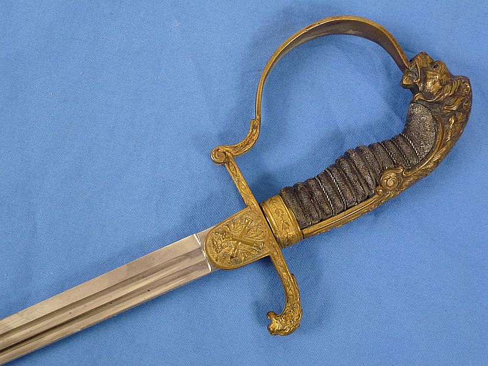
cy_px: 183
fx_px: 691
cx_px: 244
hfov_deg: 38.9
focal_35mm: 49
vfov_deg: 29.7
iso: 250
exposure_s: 1/80
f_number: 4.1
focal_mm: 8.7
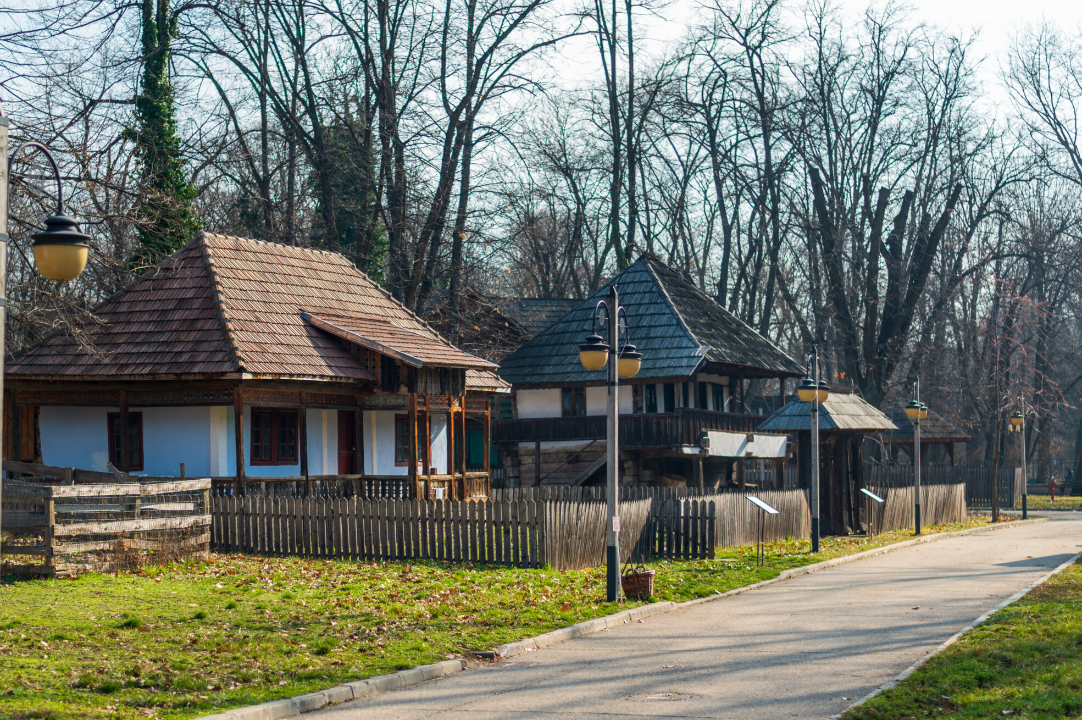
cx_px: 461
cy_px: 395
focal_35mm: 65
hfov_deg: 30.9
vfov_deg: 20.9
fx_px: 1952
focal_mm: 50
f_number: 1.8
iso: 100
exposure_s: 1/2500
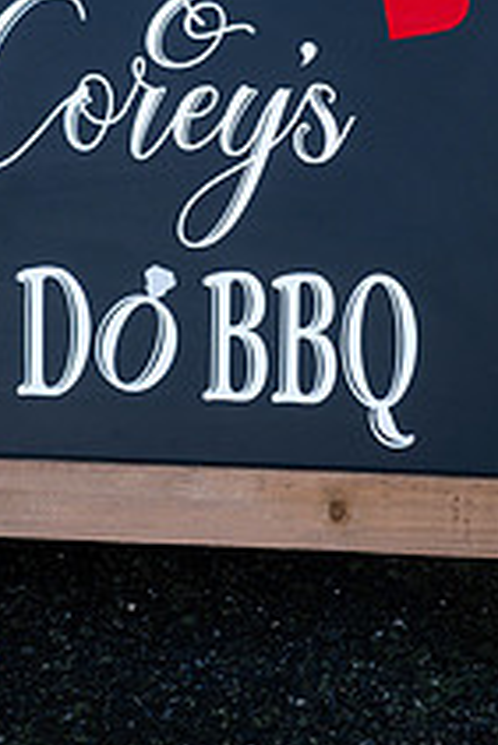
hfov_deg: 9.6
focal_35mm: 143
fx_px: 2962
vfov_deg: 14.2
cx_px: 198
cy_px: 42
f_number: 4
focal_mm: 44.4
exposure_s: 1/680
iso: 400
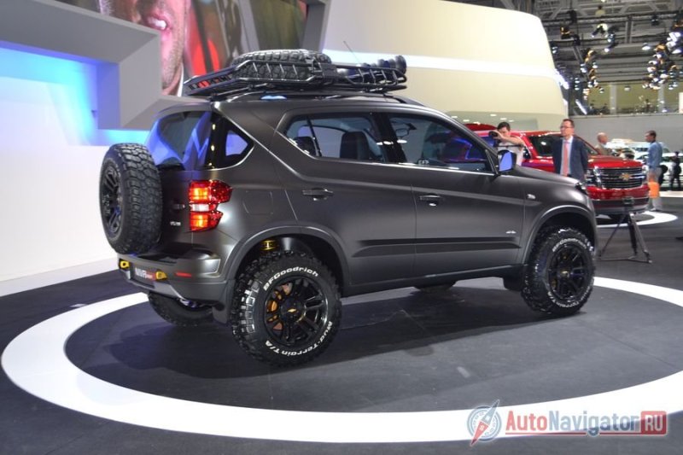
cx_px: 342
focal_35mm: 39
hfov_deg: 49.6
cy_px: 228
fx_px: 740
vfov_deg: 34.2
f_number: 4.2
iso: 720
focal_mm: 26
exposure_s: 1/60
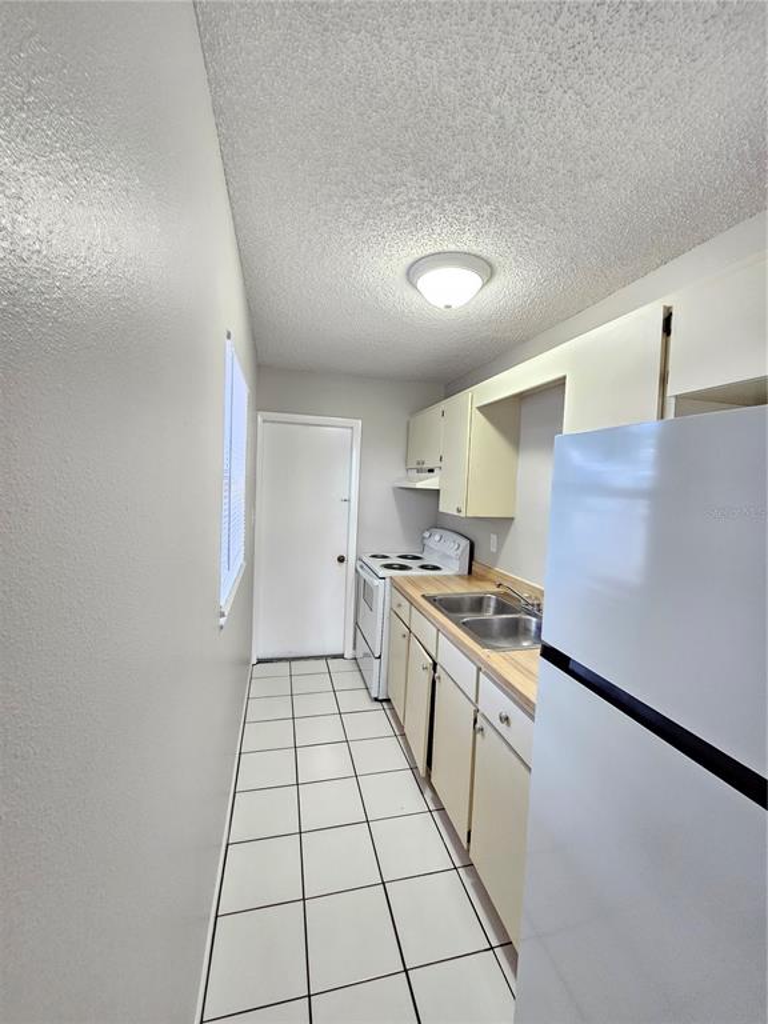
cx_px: 384
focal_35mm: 13
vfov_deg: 106.2
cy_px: 512
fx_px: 385
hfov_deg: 89.9
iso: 400
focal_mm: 2.2
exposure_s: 1/60
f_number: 2.2
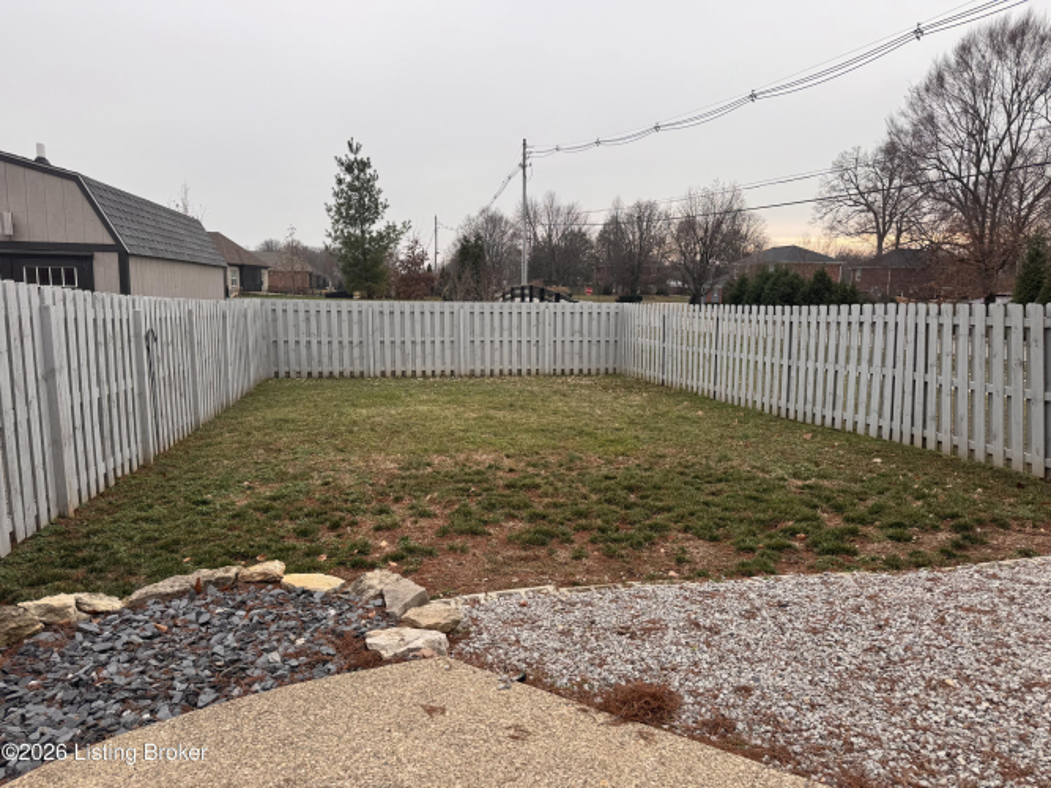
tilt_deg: -8.4
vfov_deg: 56.8
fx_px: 729
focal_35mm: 24
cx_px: 526
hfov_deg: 71.6
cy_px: 394
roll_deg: -0.9
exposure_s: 1/693
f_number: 1.78
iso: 80
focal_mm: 6.76
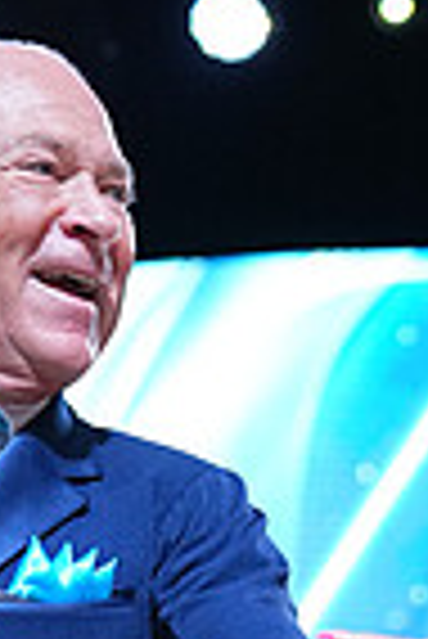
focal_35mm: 286
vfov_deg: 7.1
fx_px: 5088
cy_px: 1004
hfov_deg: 4.8
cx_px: 444
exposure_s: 1/400
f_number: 4
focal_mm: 70
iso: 1600
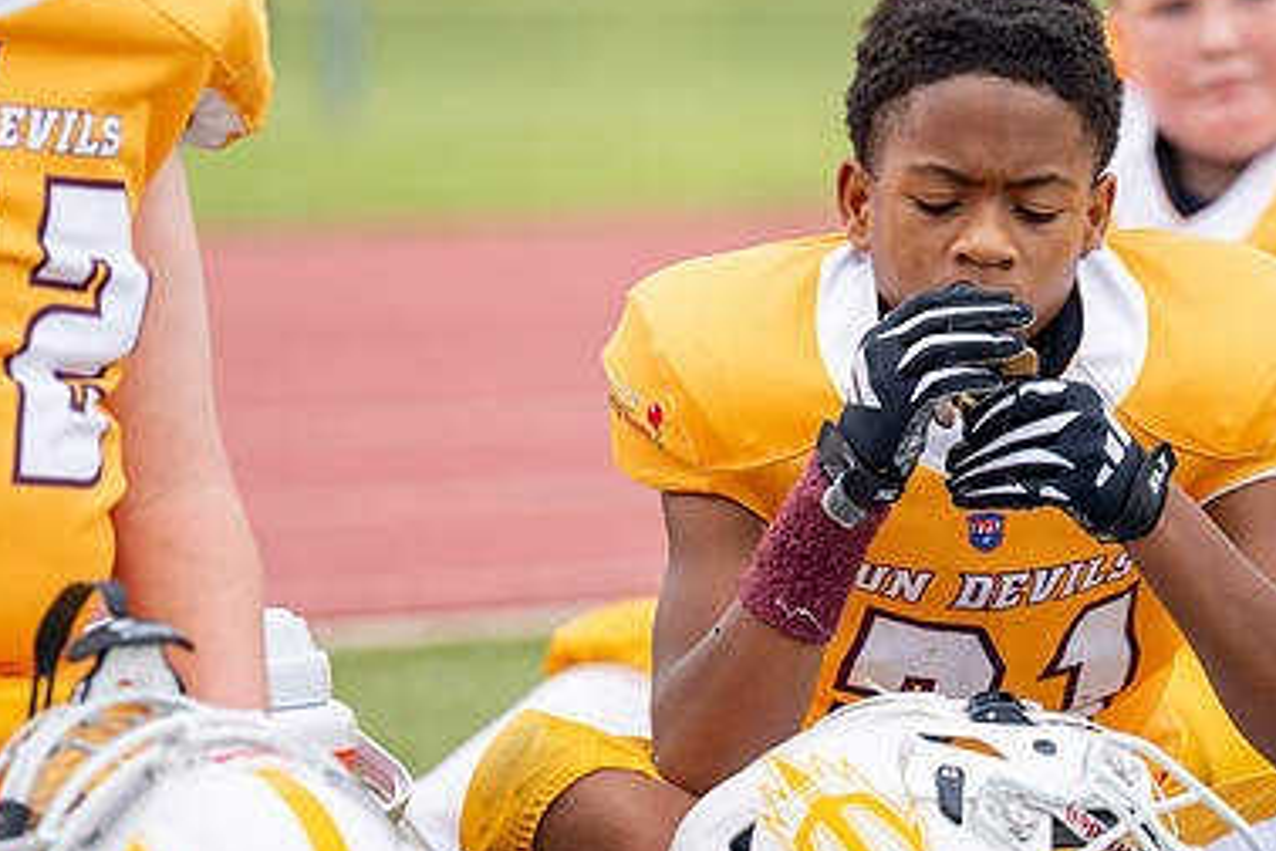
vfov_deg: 4.2
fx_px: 11696
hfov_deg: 6.2
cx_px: 1007
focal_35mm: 330
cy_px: 286
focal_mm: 176
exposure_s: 1/2000
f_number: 2.8
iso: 320
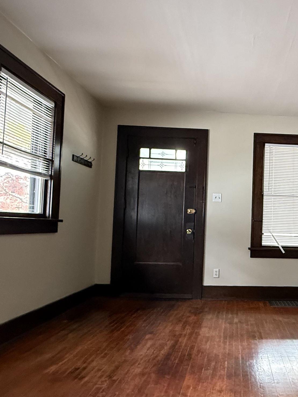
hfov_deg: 44.7
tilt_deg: +3.1
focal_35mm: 29
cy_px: 213
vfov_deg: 61.6
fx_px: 333
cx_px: 258
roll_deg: -2.0
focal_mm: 2.22
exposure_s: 1/60
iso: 640
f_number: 2.2
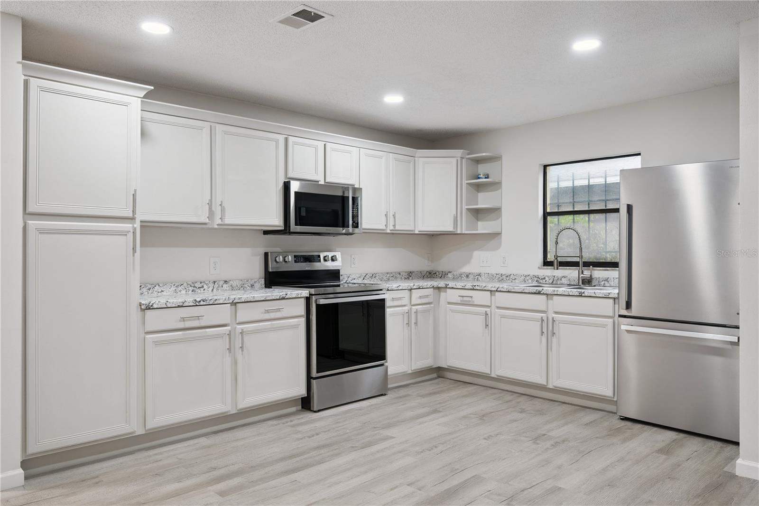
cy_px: 253
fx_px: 537
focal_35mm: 26
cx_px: 380
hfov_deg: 70.4
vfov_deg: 50.4
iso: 200
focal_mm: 25.5
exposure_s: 1/4
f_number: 9
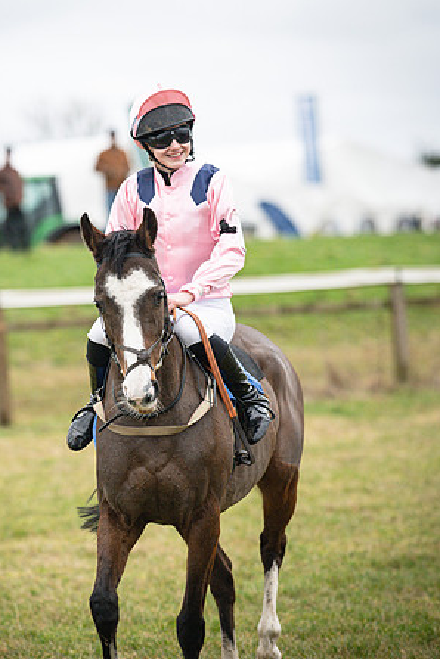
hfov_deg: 6.7
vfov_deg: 10.1
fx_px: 3740
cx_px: 129
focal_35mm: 204
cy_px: 330
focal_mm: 135
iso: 640
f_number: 2.2
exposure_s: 1/1150
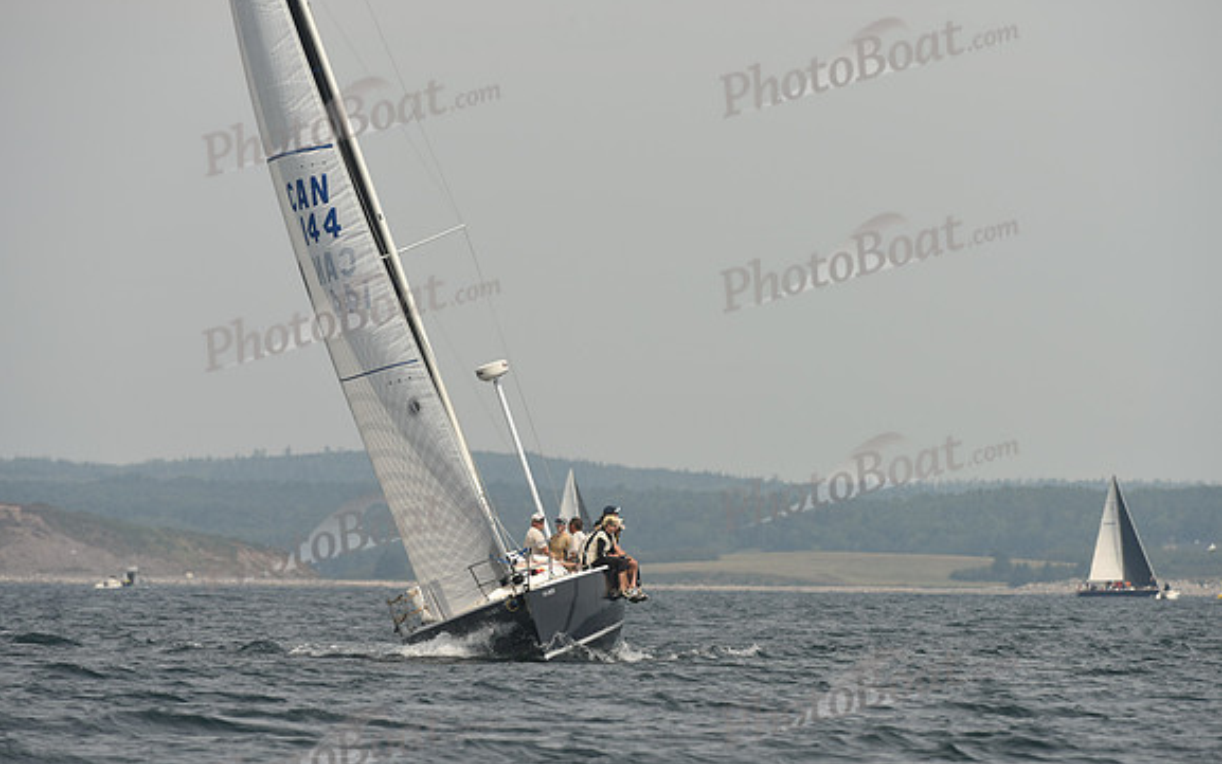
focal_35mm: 410
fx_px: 13658
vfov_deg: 3.2
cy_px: 397
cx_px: 612
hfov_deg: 5.1
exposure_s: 1/800
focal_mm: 400
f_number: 7.1
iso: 250
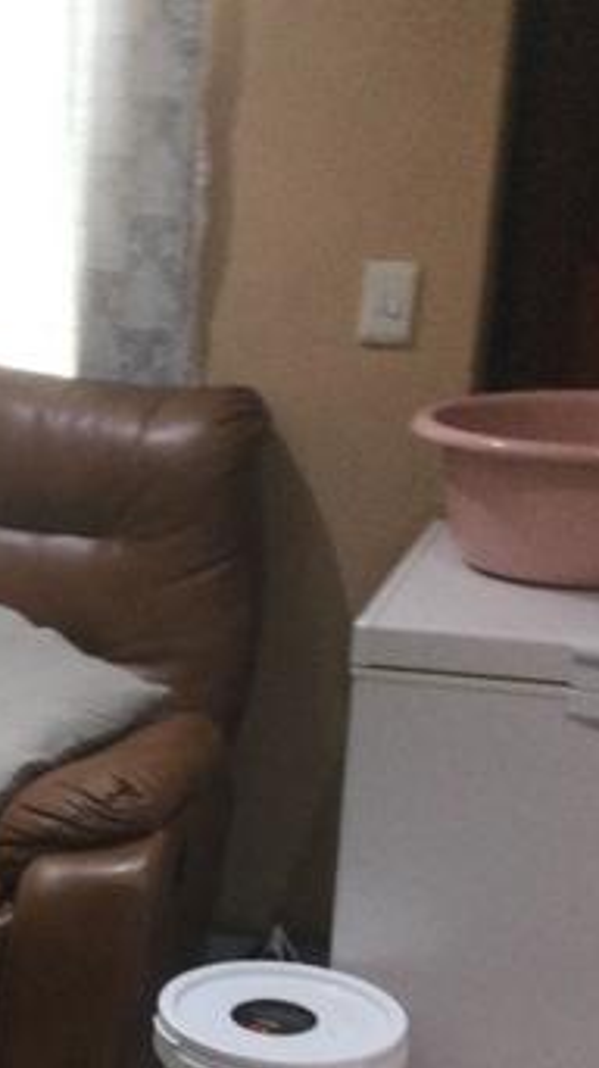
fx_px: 2234
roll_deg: +1.2
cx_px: -237
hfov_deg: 14.5
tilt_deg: -19.3
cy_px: 809
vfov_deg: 26.5
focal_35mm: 79
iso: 100
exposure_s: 1/33
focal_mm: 3.3
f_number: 2.4
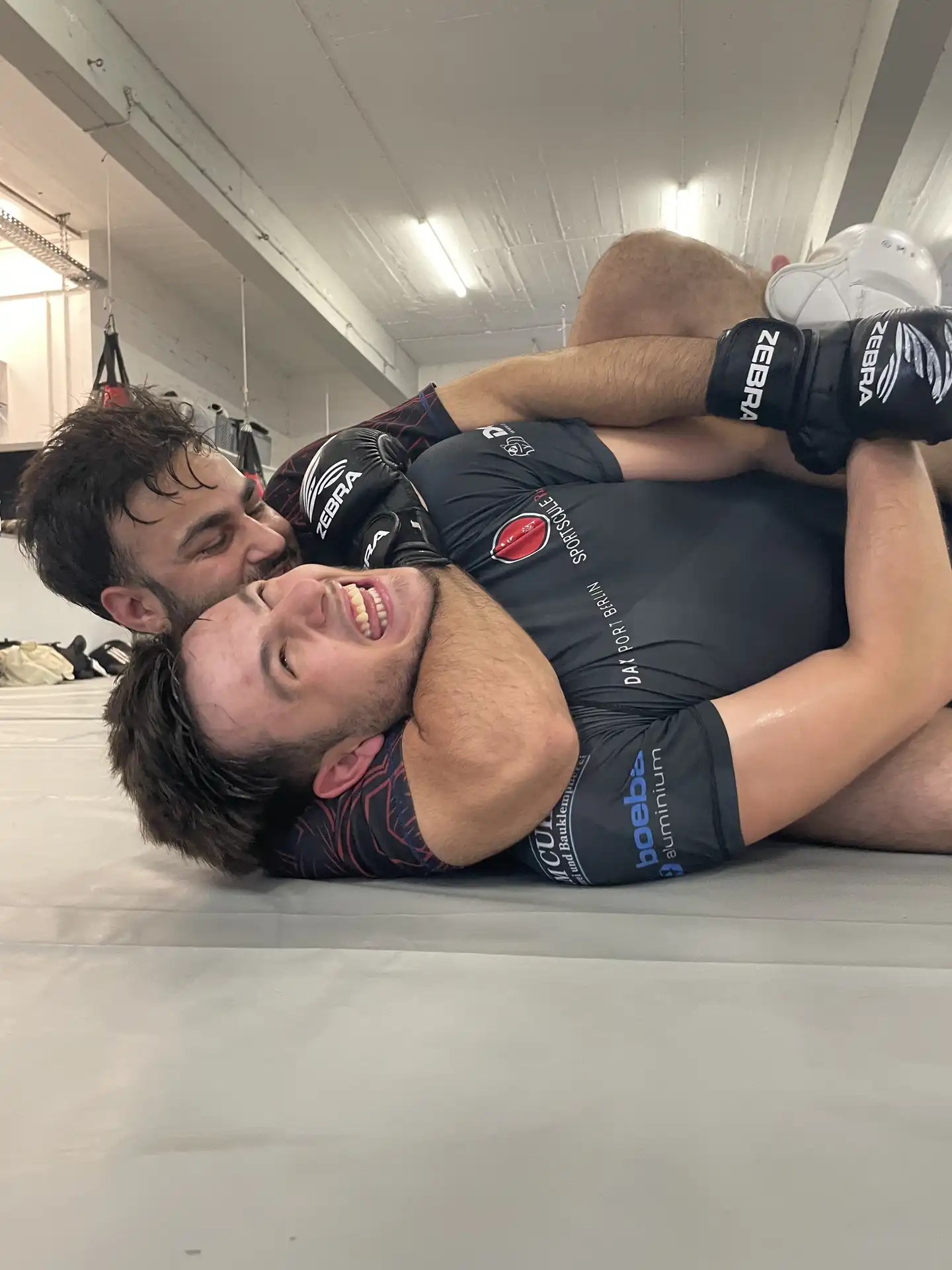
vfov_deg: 67.3
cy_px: 635
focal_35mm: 26
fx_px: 953
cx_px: 476
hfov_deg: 53.1
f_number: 1.6
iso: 250
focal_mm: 4.2
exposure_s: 1/50
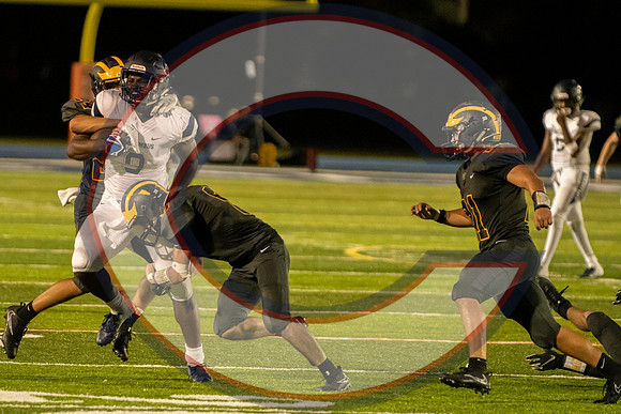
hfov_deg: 5.4
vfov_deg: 3.6
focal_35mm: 380
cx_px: 228
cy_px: 262
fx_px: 6554
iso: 10000
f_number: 2.8
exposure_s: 1/1250
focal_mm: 200
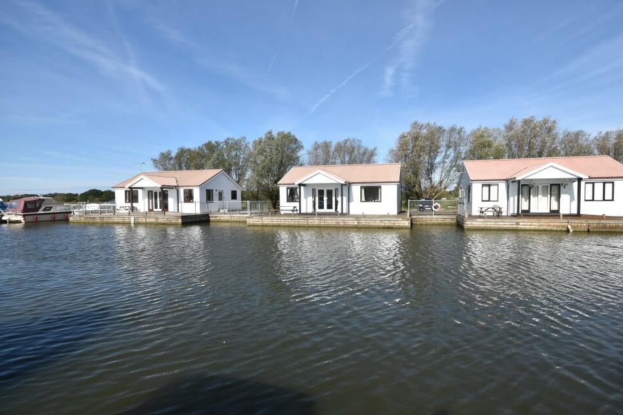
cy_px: 211
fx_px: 277
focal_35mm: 16
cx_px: 330
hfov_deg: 96.6
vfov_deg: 73.7
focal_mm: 10
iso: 200
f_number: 9
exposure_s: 1/320
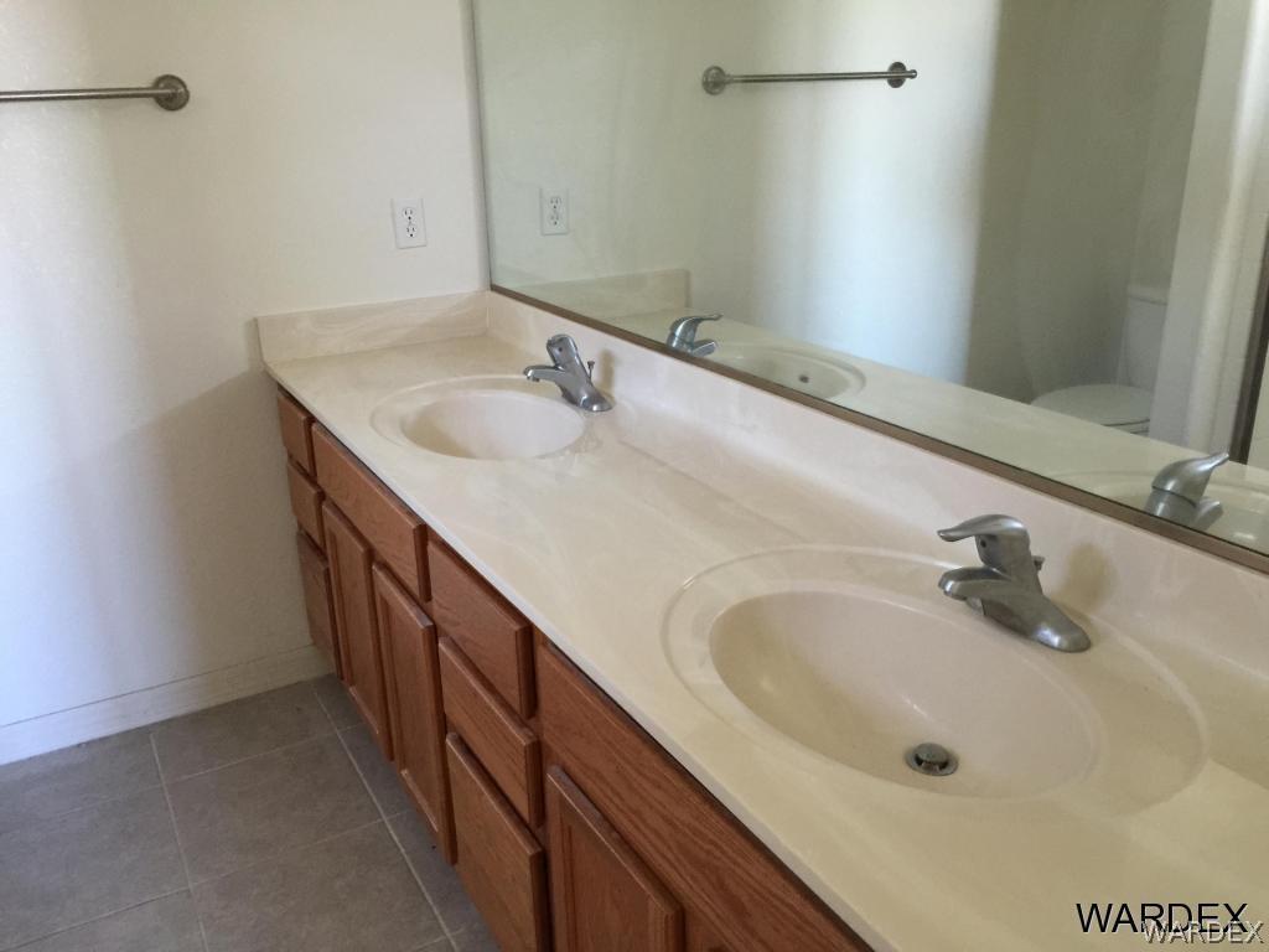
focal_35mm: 29
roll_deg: +0.8
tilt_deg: -19.2
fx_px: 1063
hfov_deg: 61.7
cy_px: 476
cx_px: 634
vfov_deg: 48.2
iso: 125
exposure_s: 1/15
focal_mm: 4.15
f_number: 2.2
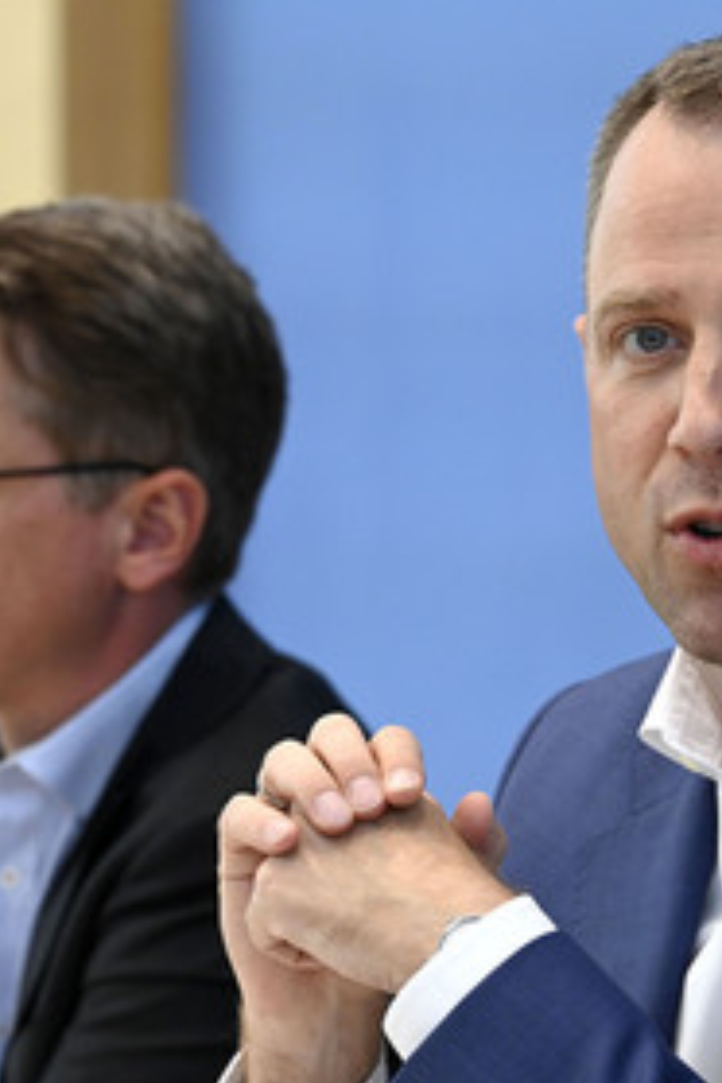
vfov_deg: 9.4
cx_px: 281
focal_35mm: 218
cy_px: 547
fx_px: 6558
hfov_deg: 6.3
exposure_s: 1/640
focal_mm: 135
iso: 3200
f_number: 5.6
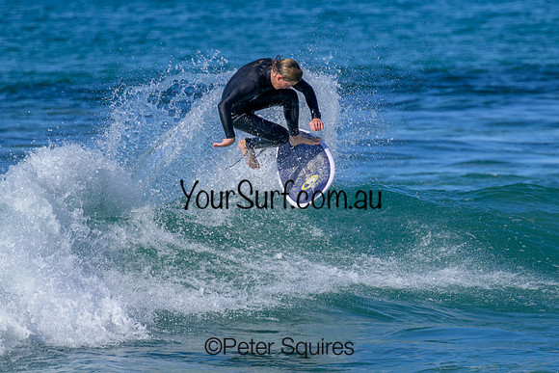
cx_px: 326
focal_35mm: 770
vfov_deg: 1.8
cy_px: 188
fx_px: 11961
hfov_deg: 2.7
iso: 320
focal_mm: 560
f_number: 8
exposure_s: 1/1250
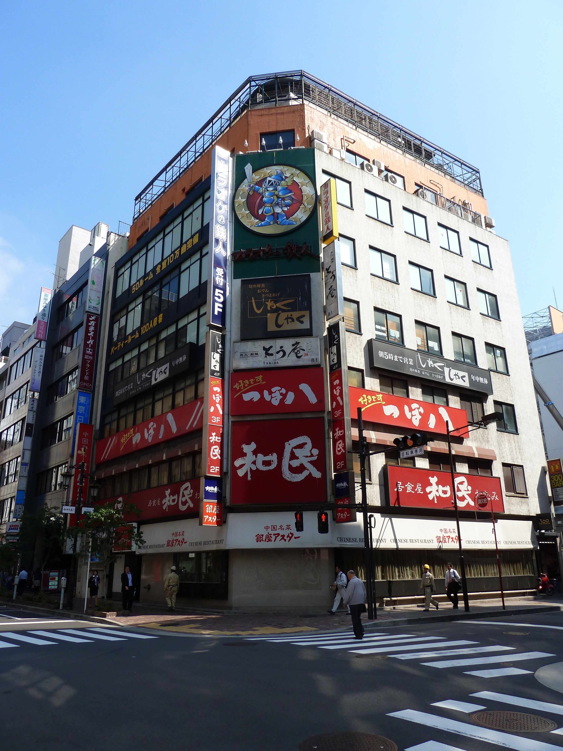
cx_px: 282
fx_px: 542
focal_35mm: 25
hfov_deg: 54.9
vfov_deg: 69.4
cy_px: 376
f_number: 4
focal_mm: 4.1
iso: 80
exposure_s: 1/400
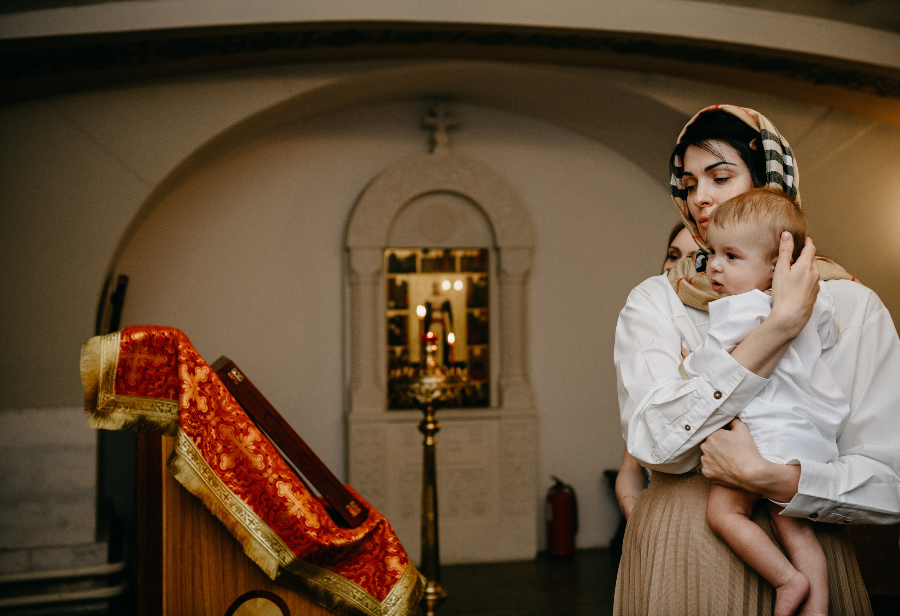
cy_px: 297
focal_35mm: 53
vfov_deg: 26.1
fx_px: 1330
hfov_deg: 37.4
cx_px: 479
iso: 500
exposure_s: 1/160
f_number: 3.5
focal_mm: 50
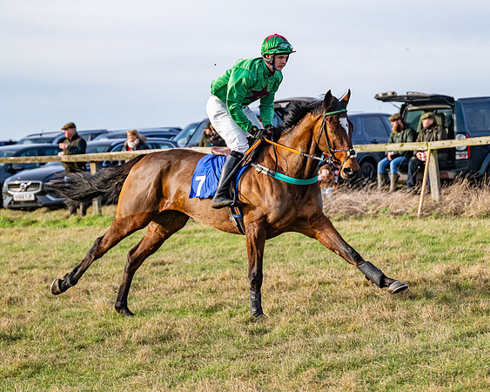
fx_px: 2233
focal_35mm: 154
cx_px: 245
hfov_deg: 12.5
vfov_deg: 10.0
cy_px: 181
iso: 800
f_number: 4
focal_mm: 105
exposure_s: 1/6400
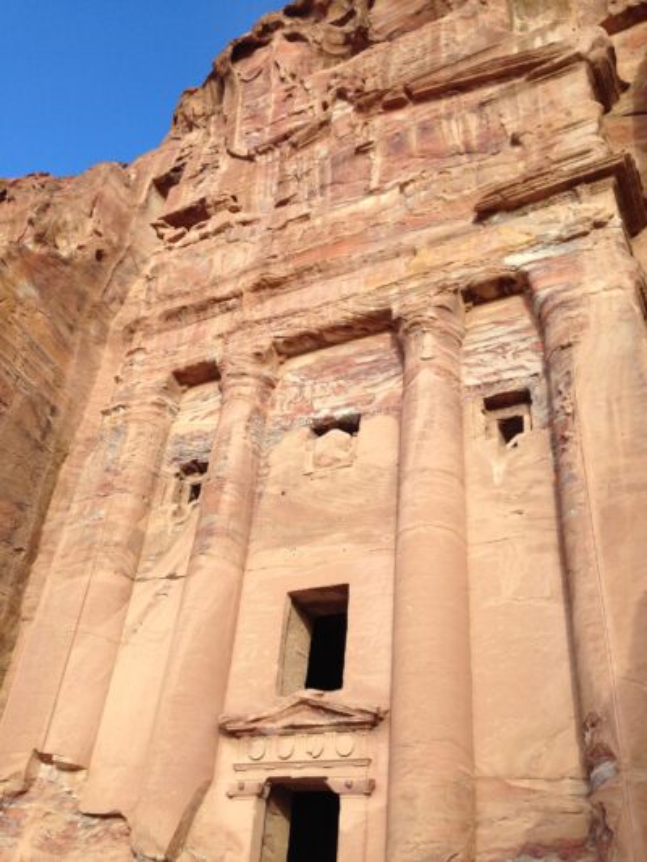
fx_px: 822
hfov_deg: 43.0
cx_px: 324
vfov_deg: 55.3
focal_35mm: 33
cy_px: 431
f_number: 2.4
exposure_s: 1/553
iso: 50
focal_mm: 4.12
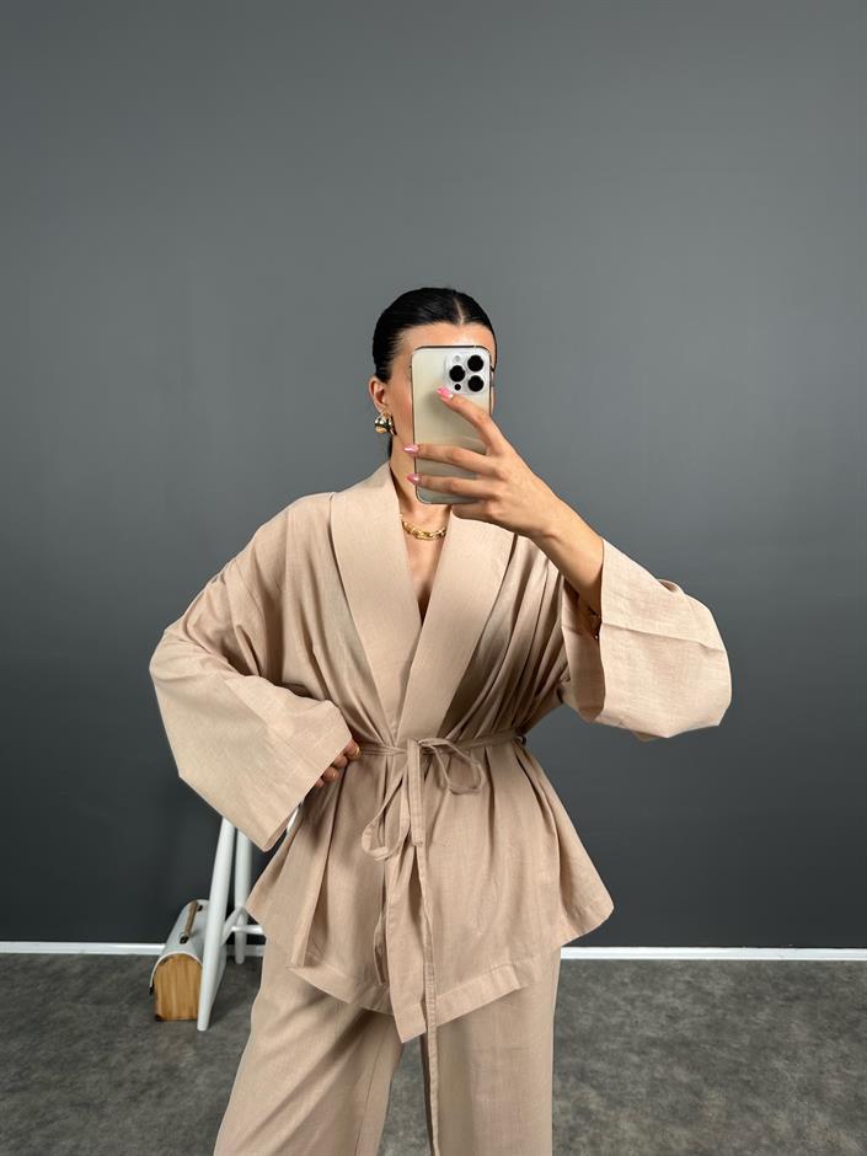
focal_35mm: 24
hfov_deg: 56.8
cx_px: 434
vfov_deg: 71.6
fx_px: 801
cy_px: 578
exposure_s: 1/121
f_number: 1.78
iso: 80
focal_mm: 6.86
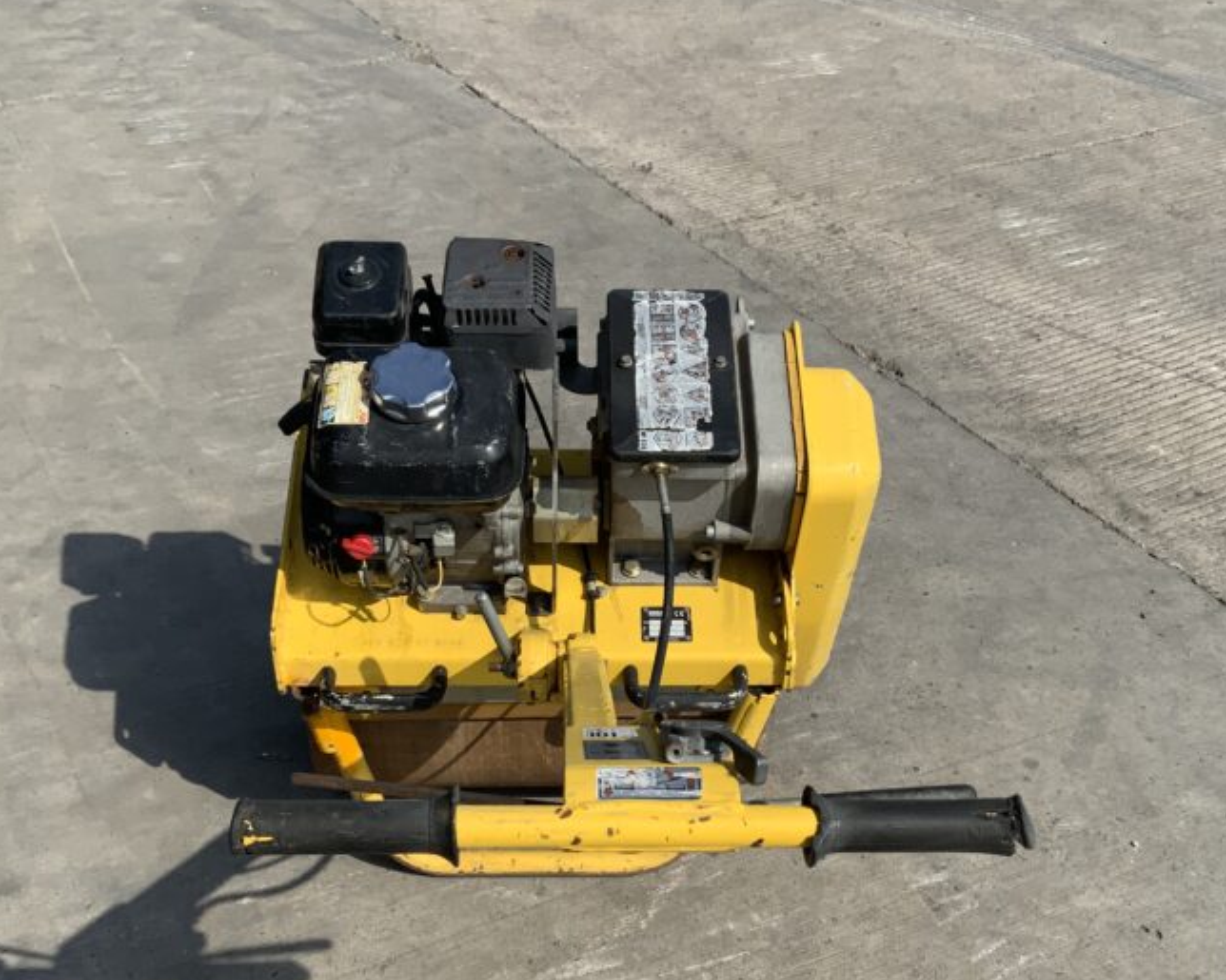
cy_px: 615
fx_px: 1633
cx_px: 659
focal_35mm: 45
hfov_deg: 41.1
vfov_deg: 33.3
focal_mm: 3
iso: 16
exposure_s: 1/1984
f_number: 1.8
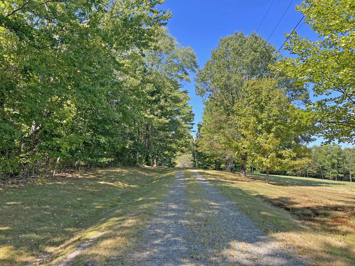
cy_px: 133
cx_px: 178
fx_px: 267
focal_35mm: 26
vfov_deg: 53.1
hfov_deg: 67.3
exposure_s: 1/859
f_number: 1.5
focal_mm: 5.7
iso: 50
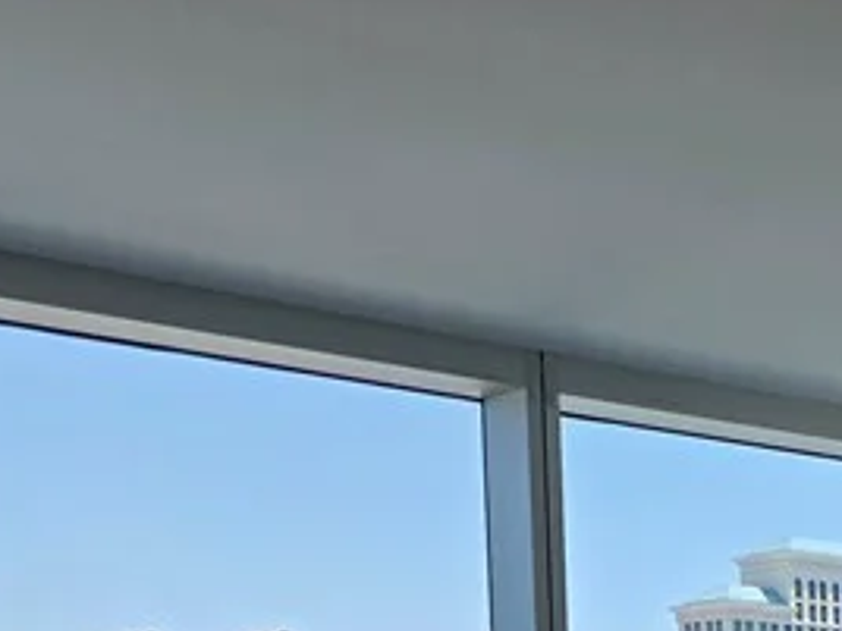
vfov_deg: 14.7
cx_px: 980
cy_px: 1140
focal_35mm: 88
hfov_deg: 20.9
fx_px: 2141
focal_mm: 6.3
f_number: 1.7
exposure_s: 1/359
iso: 40
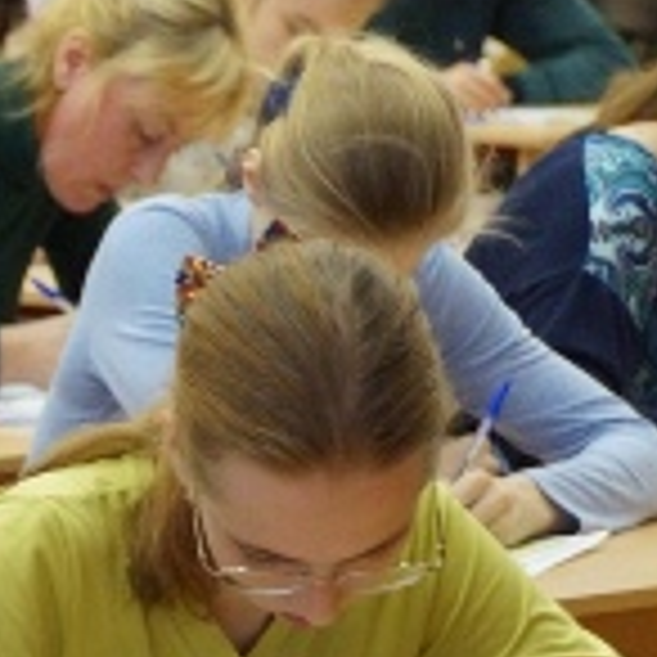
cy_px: 556
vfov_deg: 5.0
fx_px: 7580
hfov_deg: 4.9
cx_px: -266
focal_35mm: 353
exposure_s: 1/125
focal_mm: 90
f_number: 5.6
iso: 2500
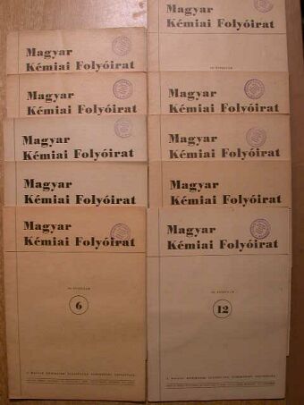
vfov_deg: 49.0
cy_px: 202
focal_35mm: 38
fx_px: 445
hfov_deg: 37.7
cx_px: 152
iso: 100
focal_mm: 7.85
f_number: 4.2
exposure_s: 1/112
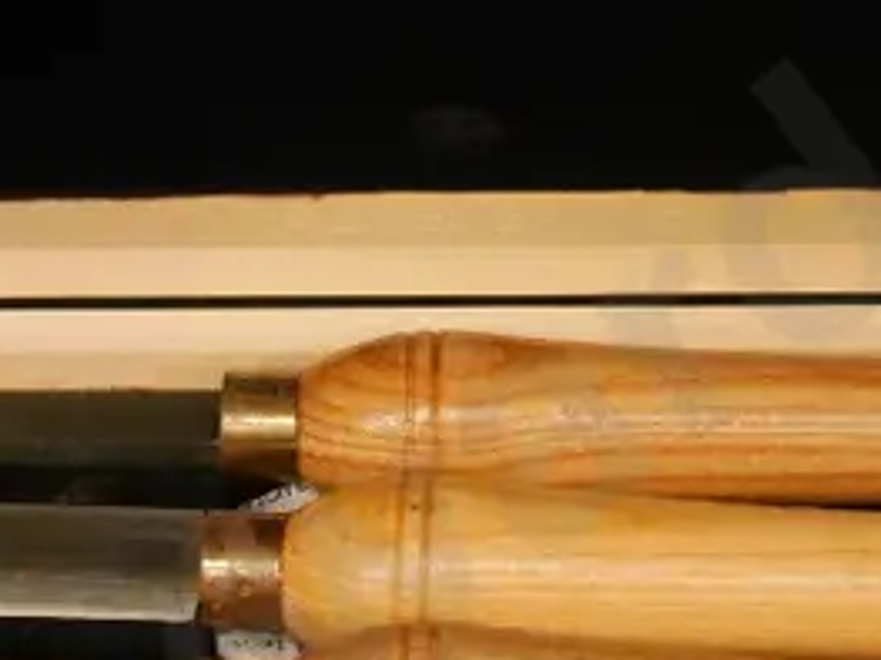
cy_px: 534
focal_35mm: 117
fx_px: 2976
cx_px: 425
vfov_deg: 12.6
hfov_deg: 16.8
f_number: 3.7
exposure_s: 1/125
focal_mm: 15
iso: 3200
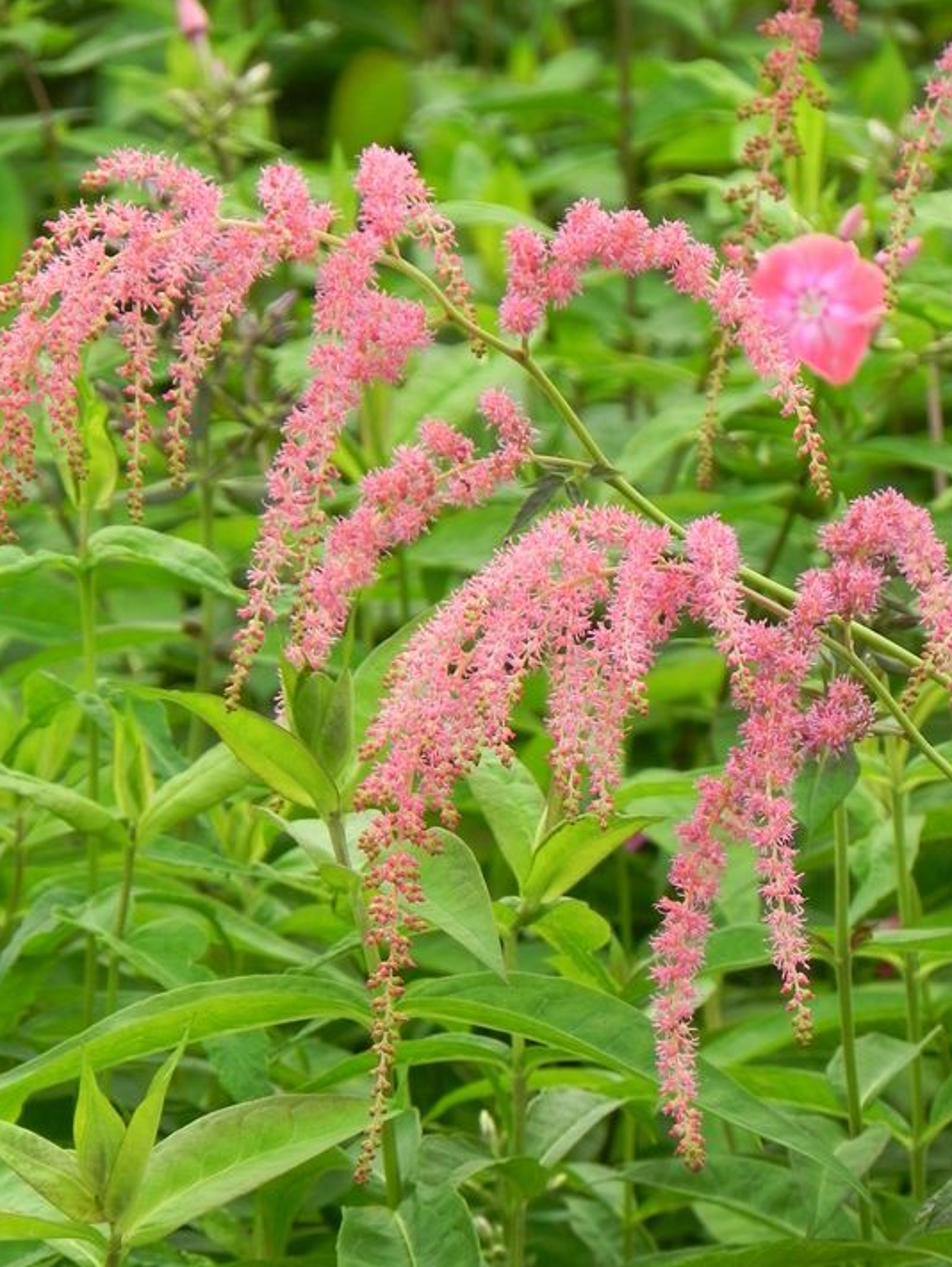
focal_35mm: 379
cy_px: 697
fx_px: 13885
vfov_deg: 5.2
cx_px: 428
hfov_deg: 3.9
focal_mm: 59.9
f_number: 5
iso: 160
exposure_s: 1/100
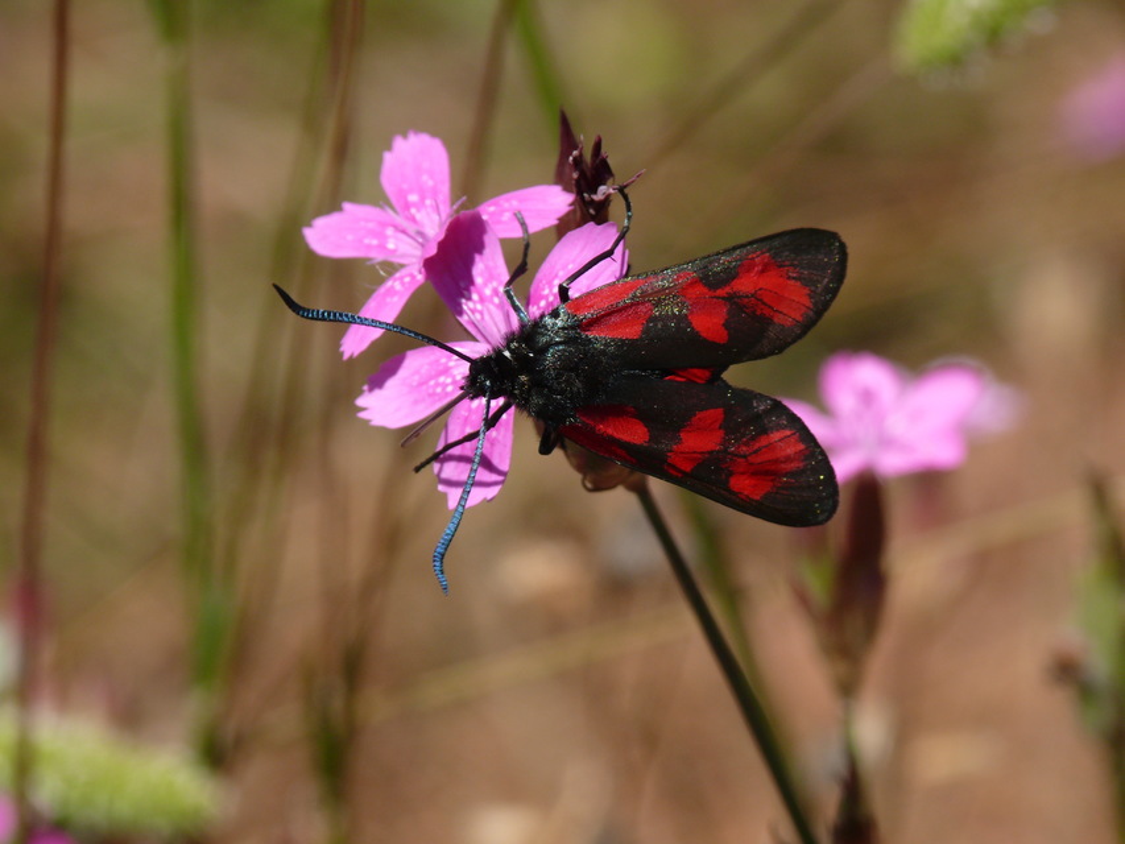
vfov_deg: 7.5
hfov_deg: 10.0
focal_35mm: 197
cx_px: 562
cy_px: 422
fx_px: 6403
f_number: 6.3
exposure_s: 1/400
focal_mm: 41.6
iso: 100
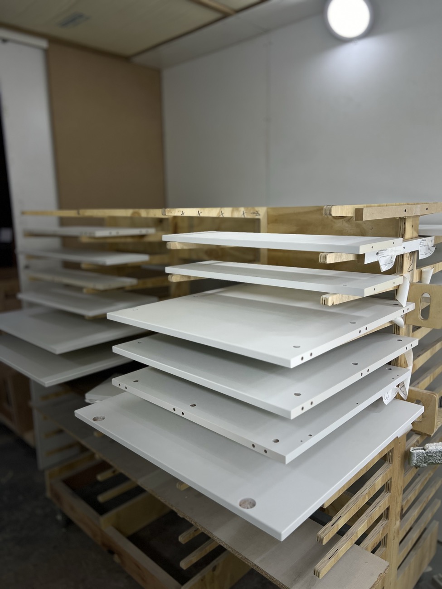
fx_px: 443
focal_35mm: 26
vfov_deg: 67.3
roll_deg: +0.5
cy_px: 294
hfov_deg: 53.1
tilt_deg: -10.9
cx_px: 221
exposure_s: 1/169
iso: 40
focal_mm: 5.7
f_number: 1.5
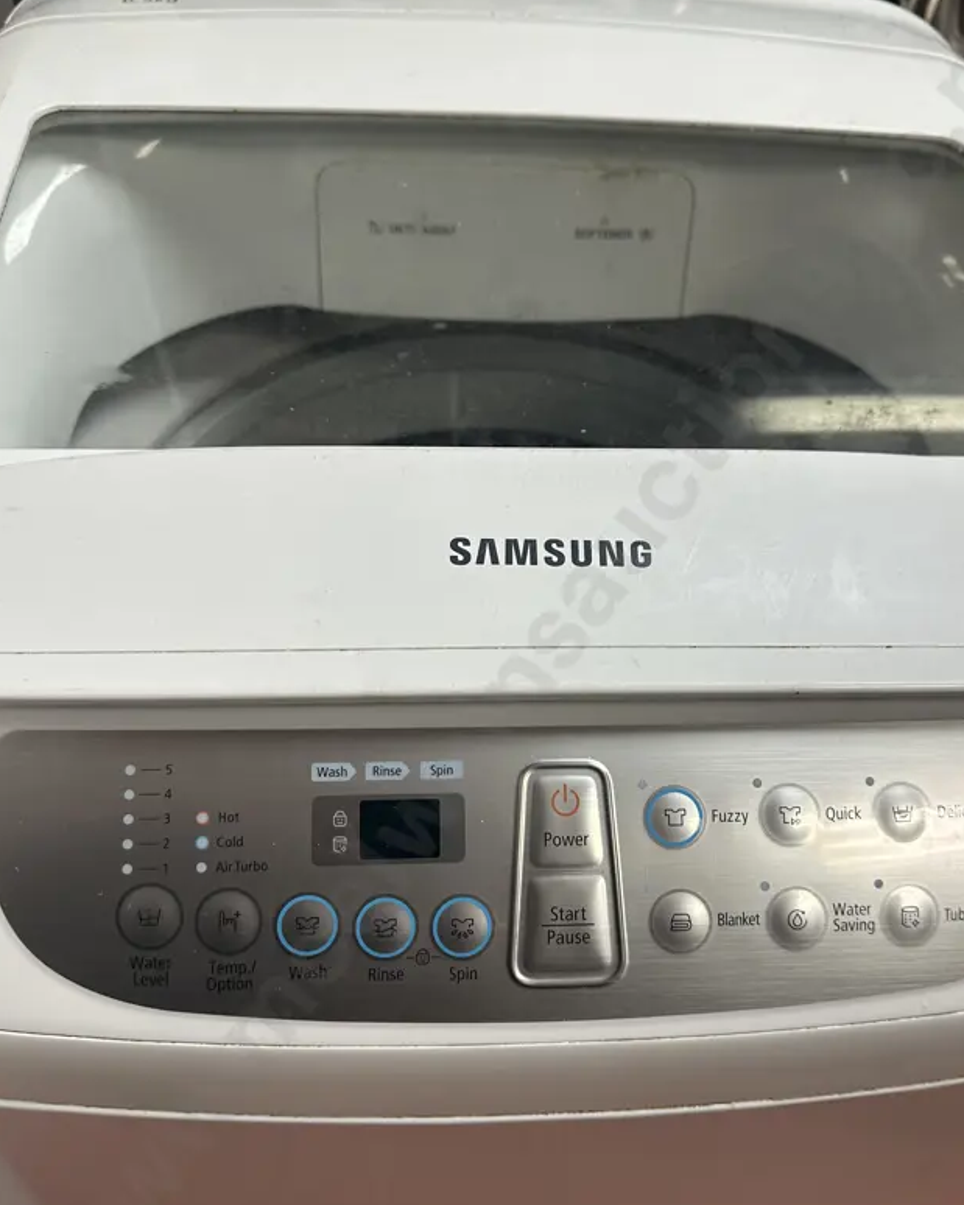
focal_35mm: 31
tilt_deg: -49.8
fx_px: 1106
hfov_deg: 47.0
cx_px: 544
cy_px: 655
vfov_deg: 57.1
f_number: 1.78
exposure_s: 1/100
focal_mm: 6.86
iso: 125
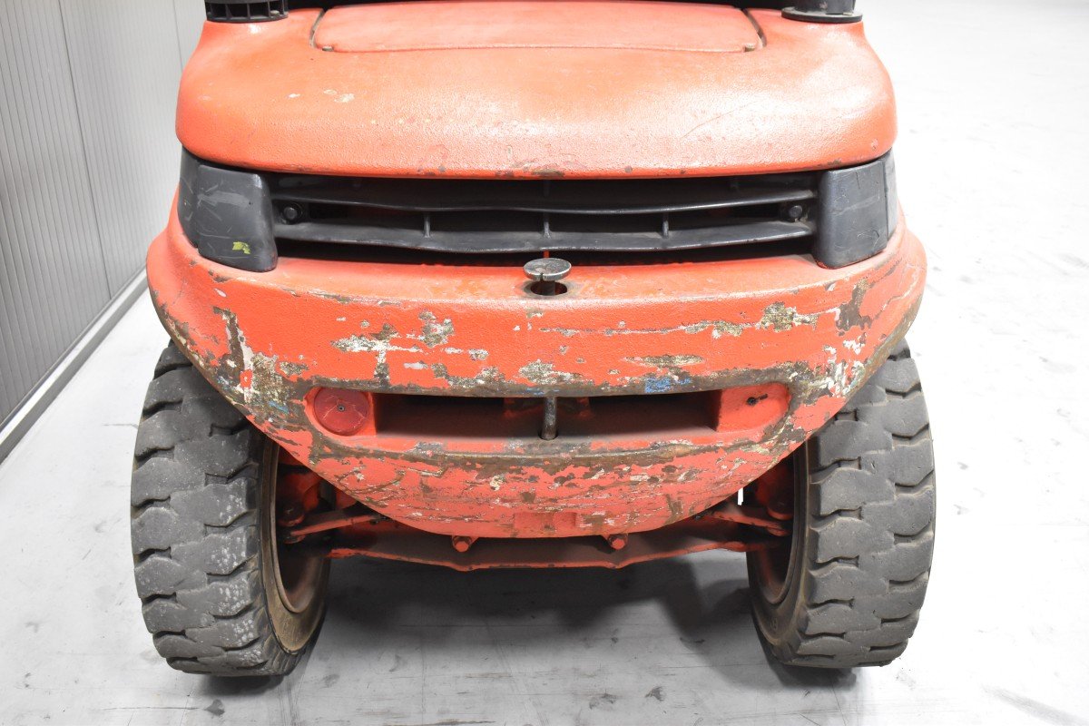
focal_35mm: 34
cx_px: 544
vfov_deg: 38.4
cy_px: 363
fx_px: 1044
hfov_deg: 55.1
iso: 1600
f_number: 5
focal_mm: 23
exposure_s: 1/15
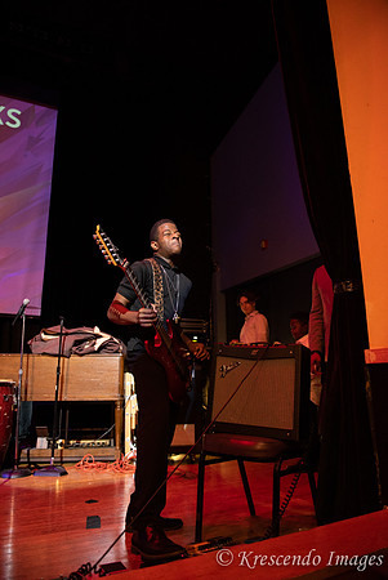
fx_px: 387
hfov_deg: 53.2
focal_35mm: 24
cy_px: 290
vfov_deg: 73.7
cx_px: 194
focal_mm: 24
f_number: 2.8
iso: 3200
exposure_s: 1/160
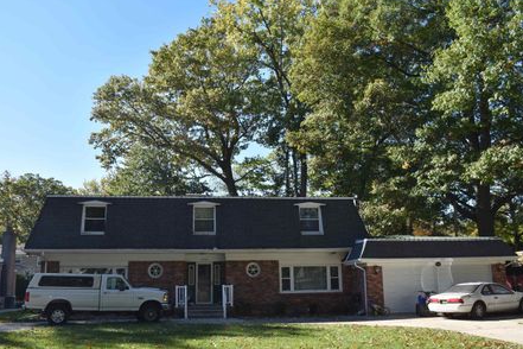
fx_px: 494
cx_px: 255
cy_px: 186
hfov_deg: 55.8
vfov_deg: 38.9
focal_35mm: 34
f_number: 7.1
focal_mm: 20
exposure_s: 1/200
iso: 100
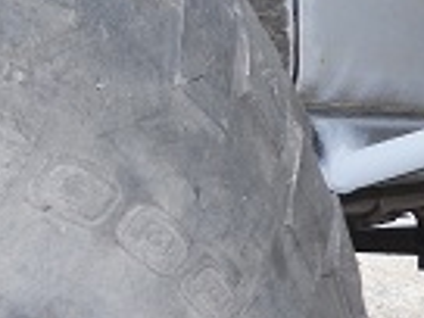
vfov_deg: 14.9
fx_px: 1213
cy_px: 195
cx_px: 599
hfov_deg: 18.1
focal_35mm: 99
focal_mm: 4.9
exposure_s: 1/50
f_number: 3.2
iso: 80
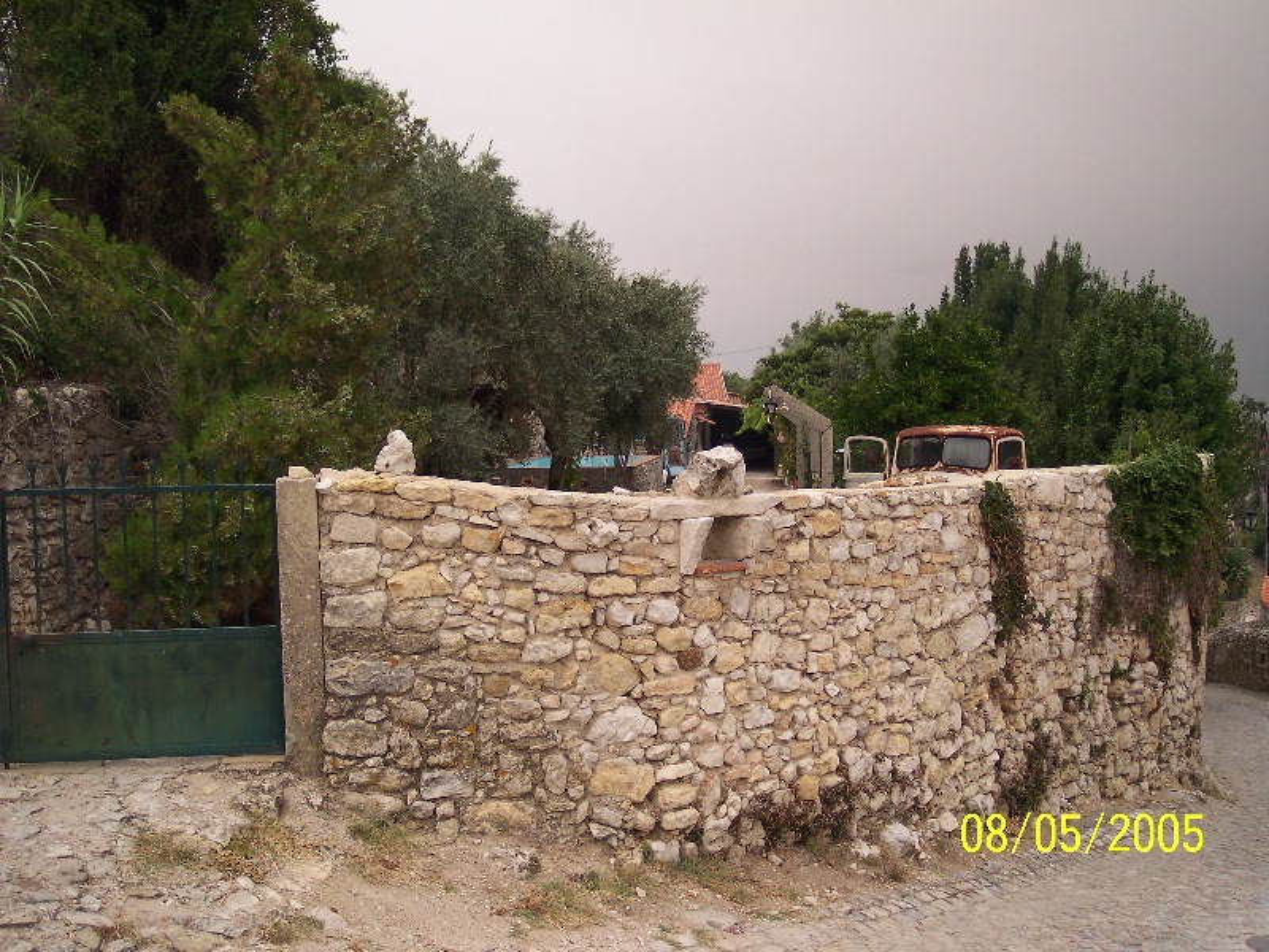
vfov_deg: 37.7
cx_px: 634
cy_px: 476
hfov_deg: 49.0
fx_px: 1393
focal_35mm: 38
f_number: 2.8
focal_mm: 8
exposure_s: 1/60
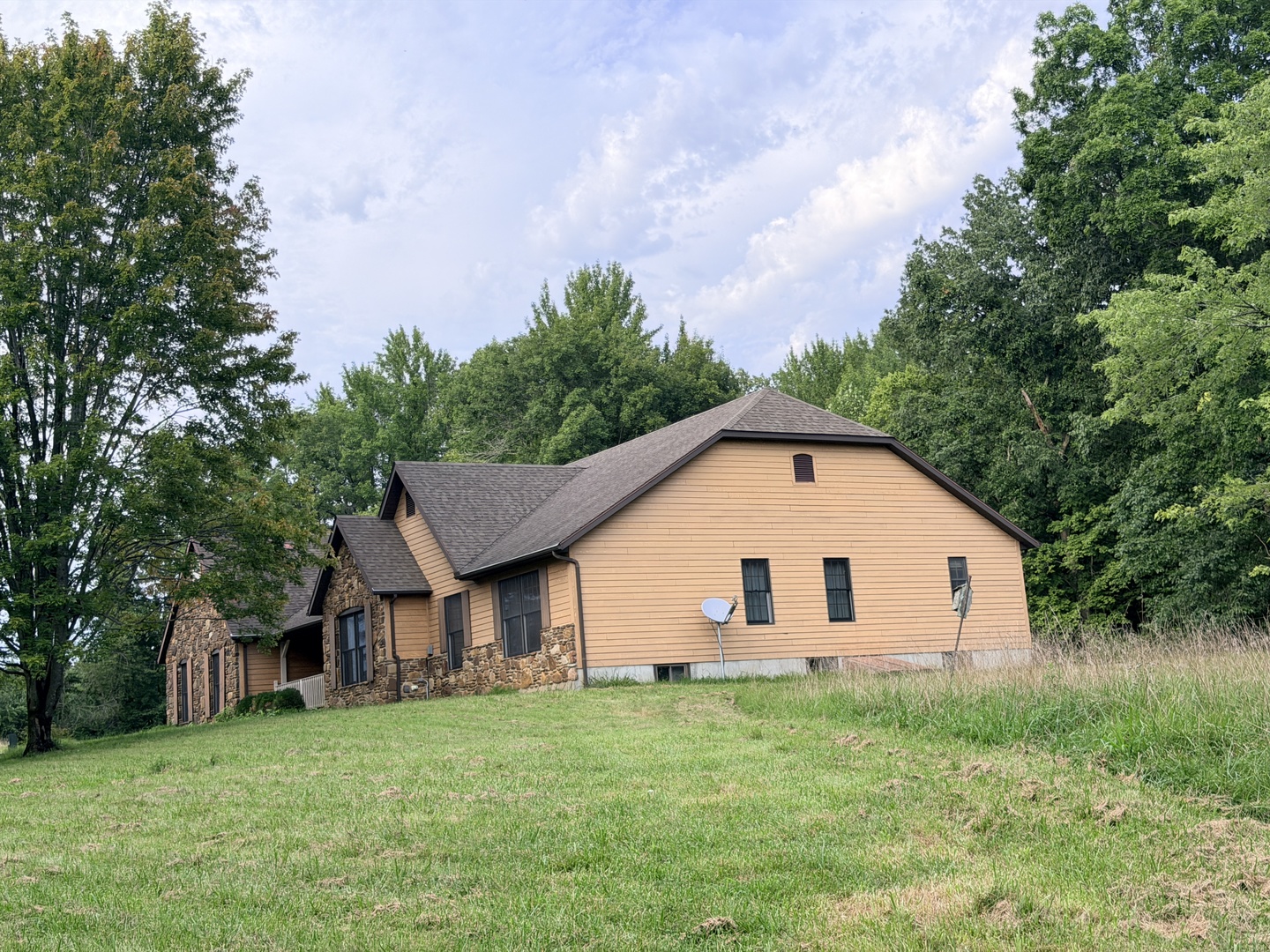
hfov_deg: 39.7
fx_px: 1761
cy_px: 476
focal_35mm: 48
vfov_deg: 30.3
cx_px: 635
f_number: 1.78
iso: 80
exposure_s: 1/693
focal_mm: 6.76
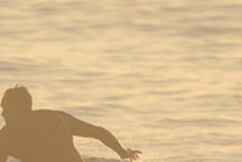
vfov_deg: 0.7
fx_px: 14210
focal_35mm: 2114
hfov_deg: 1.0
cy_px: 216
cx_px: -25
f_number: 5.6
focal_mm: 400
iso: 180
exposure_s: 1/800
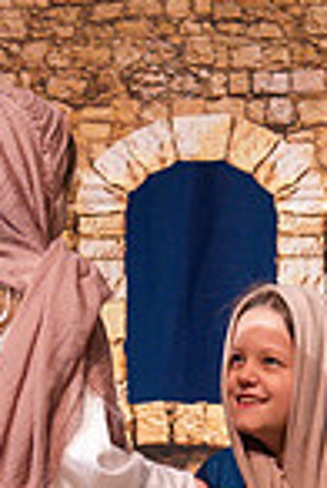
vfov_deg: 4.8
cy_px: 488
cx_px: 265
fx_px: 5817
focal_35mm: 429
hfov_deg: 3.2
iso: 1000
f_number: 2.8
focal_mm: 70
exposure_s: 1/400
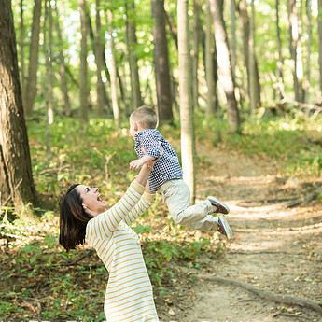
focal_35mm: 136
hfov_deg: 12.8
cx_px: 114
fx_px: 1431
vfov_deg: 12.8
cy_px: 145
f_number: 2.8
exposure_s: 1/200
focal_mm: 85
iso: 1600
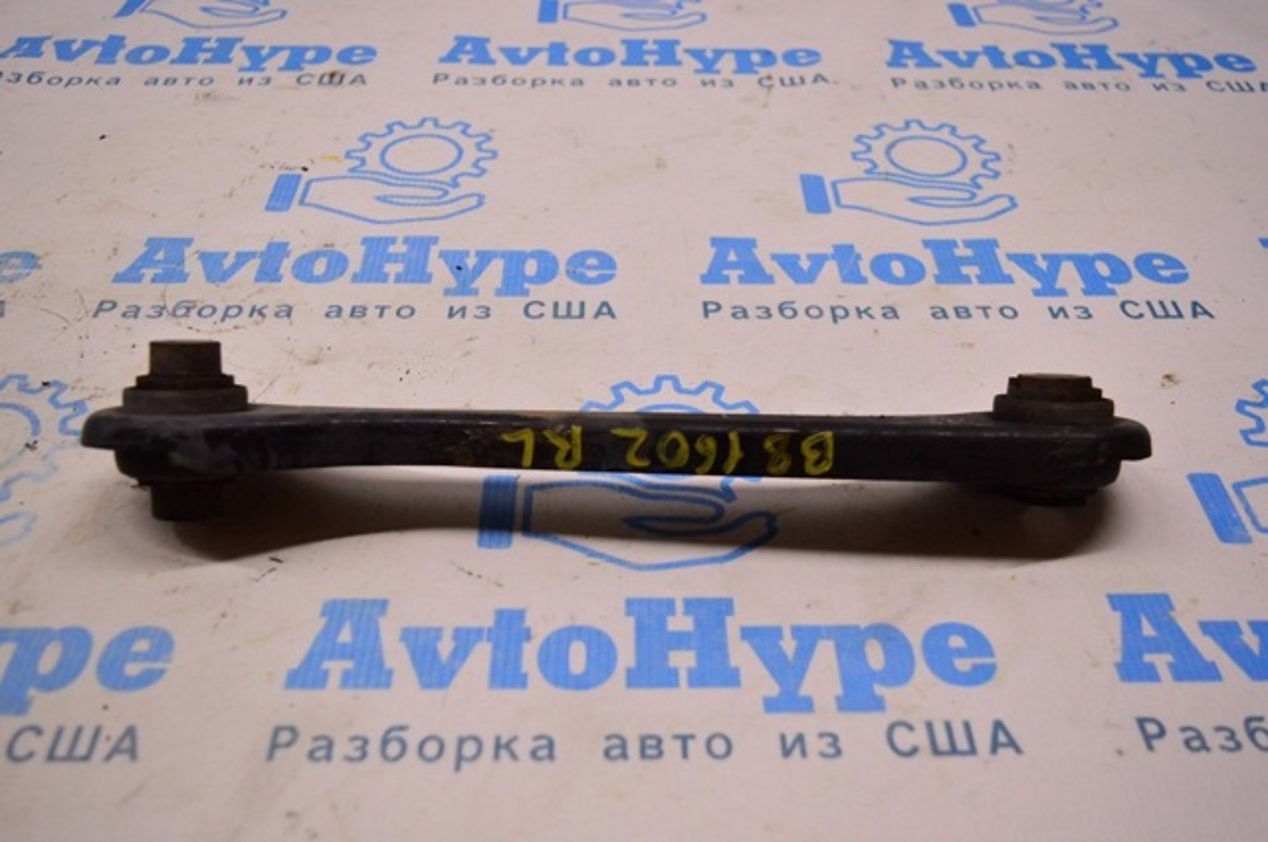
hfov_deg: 55.2
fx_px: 1214
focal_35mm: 34
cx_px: 634
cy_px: 421
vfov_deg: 38.3
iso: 1600
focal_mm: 23
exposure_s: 1/400
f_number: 4
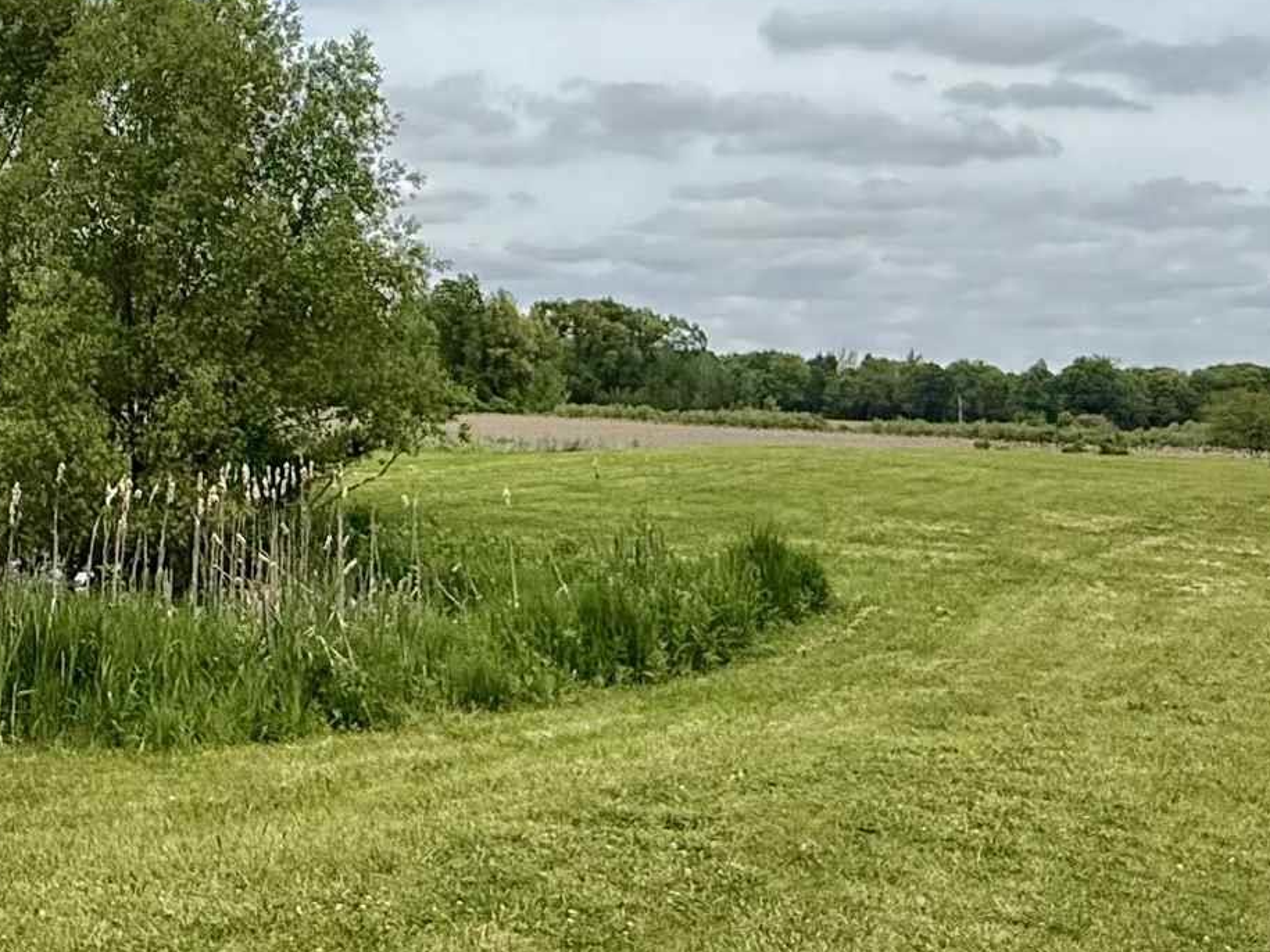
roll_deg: -2.2
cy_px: 158
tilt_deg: +9.1
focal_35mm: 47
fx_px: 1724
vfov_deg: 30.0
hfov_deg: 39.0
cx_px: 268
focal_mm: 2.22
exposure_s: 1/4425
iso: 50
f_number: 2.2
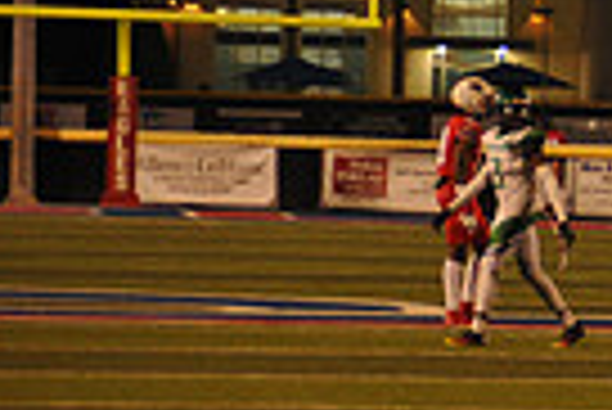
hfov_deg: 4.5
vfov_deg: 3.1
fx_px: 7607
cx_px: 1282
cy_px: 250
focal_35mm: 447
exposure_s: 1/125
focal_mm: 105
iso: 1600
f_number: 4.5
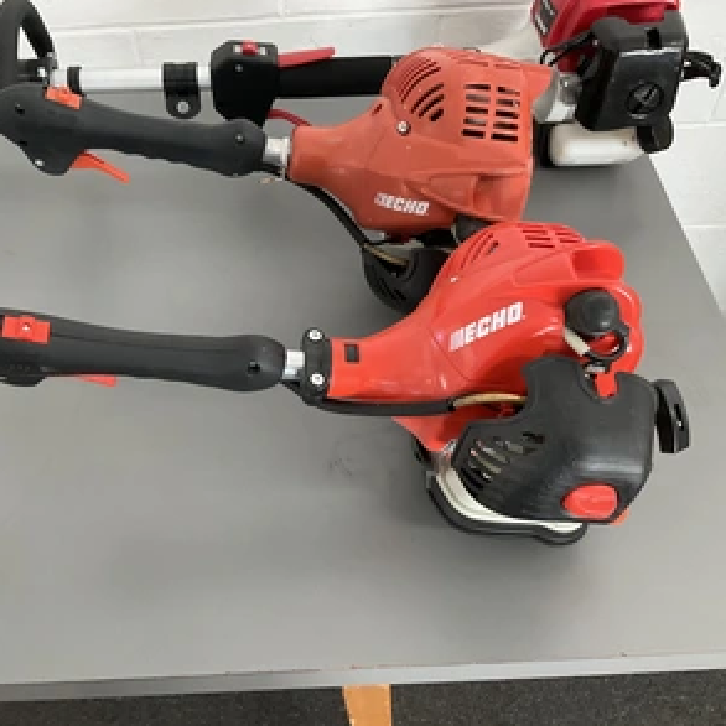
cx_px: 312
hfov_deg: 47.1
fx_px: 830
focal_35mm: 35
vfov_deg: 47.2
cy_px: 362
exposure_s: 1/60
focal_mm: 3
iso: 200
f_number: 1.8
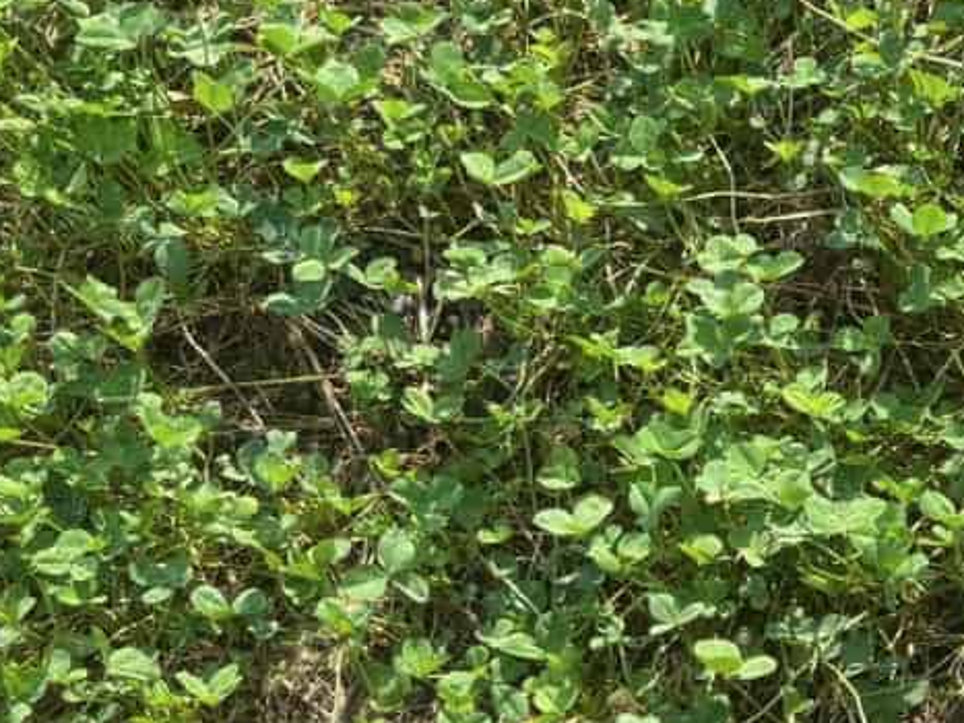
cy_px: 713
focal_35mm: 76
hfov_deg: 22.3
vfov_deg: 18.9
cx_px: 1330
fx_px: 2116
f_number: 1.6
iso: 50
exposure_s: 1/769
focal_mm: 6
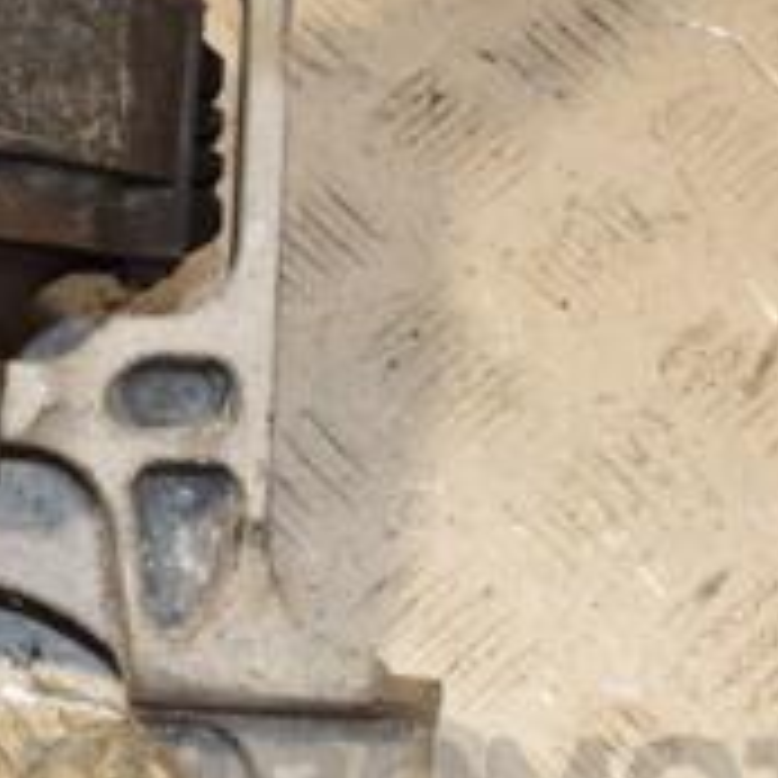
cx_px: -67
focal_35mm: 110
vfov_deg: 15.7
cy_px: 207
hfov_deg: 15.4
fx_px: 2809
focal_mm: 25
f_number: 6.3
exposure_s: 1/200
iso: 800
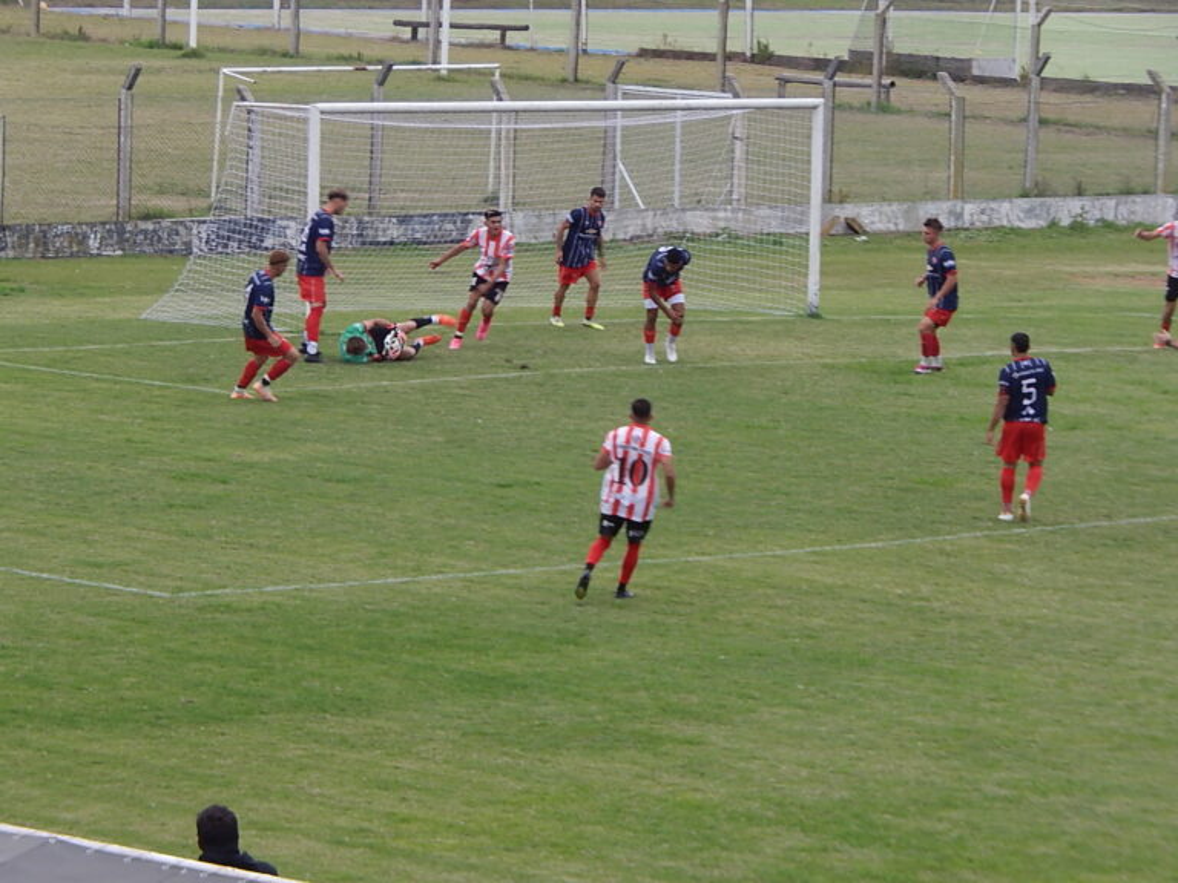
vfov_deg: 6.4
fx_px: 7963
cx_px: 589
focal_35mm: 234
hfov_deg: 8.5
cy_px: 442
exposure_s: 1/80
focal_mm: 41.7
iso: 125
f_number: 5.6
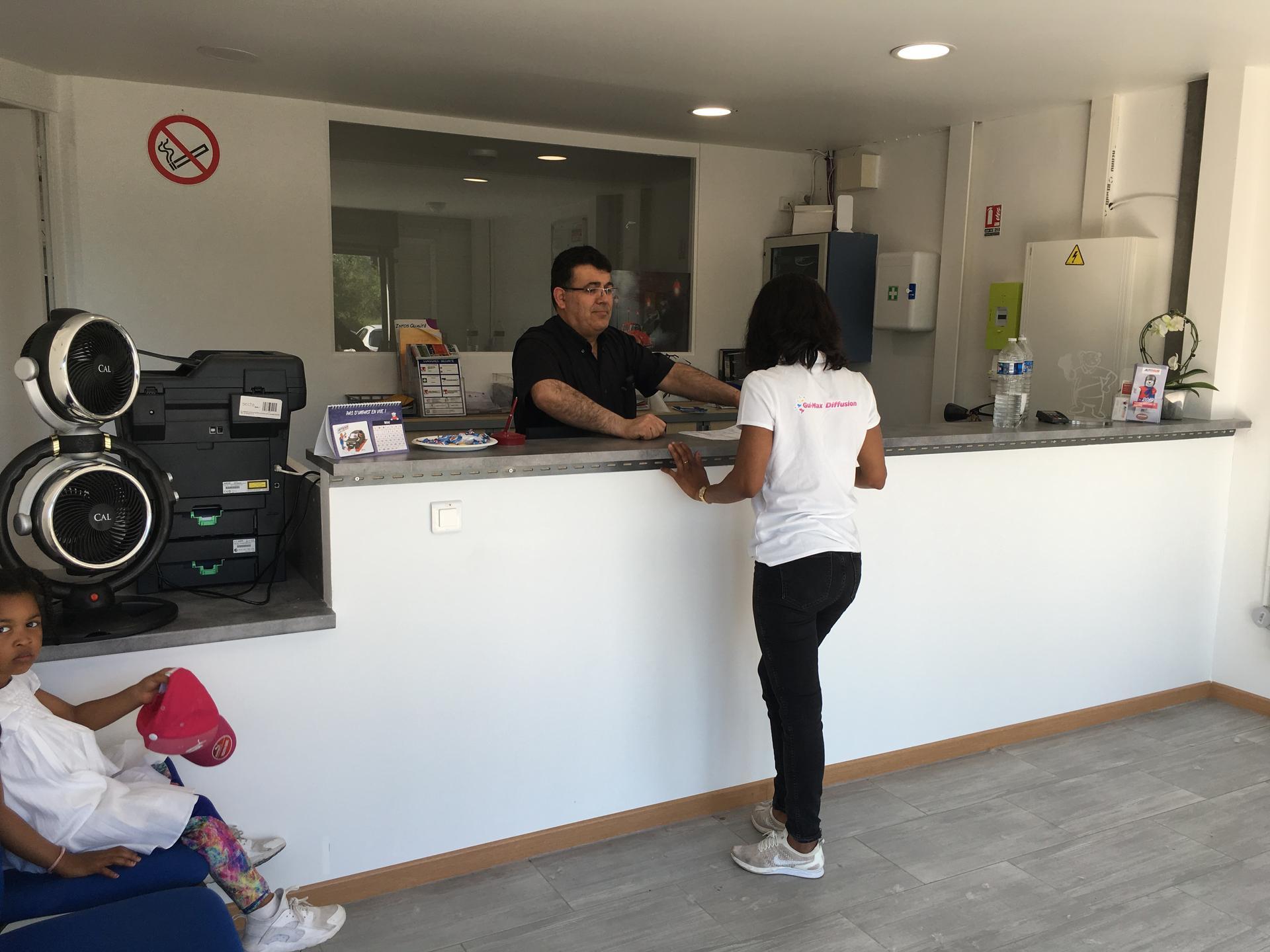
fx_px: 1064
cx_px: 635
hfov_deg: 61.7
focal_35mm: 29
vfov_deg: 48.2
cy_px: 476
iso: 25
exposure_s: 1/202
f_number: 2.2
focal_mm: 4.15
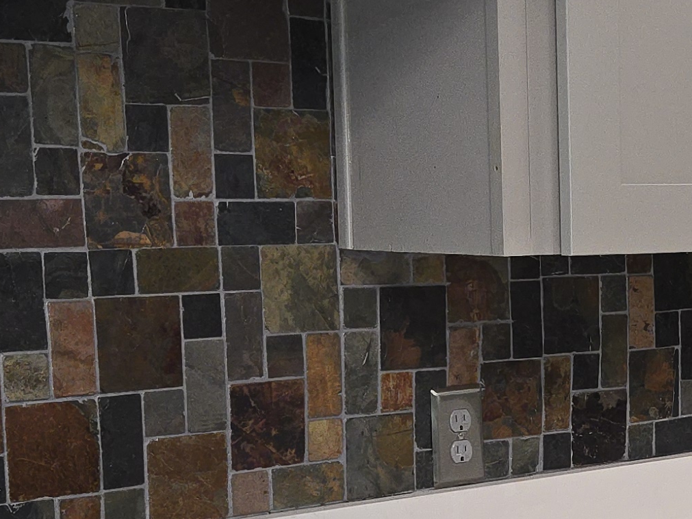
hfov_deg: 20.6
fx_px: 1819
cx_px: 737
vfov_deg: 16.0
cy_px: 495
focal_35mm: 91
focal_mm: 5.4
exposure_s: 1/40
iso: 125
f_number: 1.8
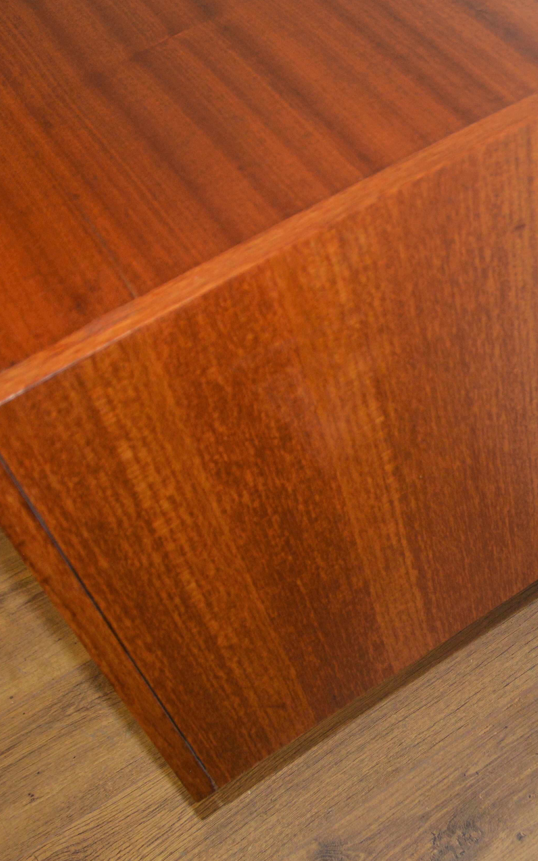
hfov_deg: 25.3
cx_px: 450
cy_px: 378
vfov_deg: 40.2
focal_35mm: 50
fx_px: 1173
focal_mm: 18
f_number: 3.5
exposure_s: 1/125
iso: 640
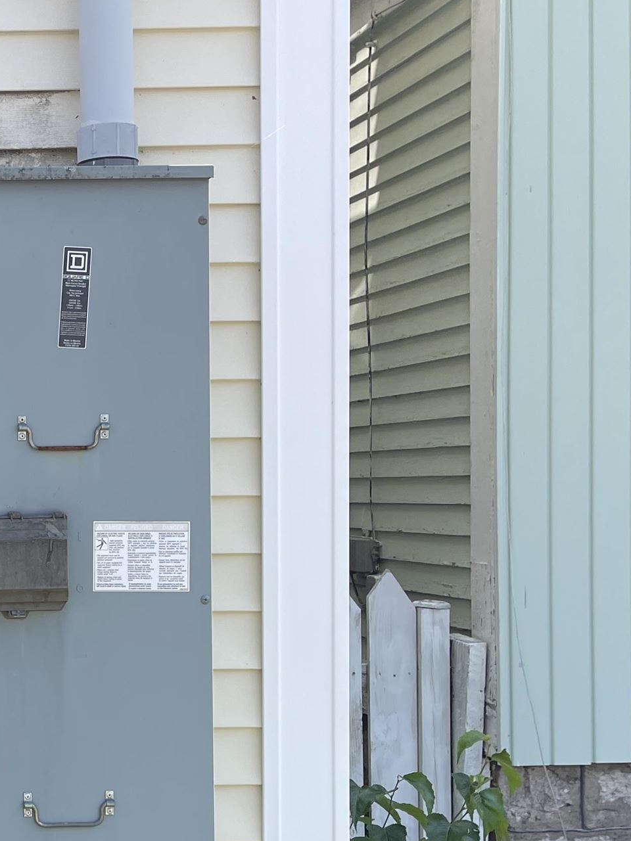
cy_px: 520
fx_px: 1458
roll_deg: +2.4
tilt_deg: -3.2
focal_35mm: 60
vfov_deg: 32.1
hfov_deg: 21.8
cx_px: -207
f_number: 1.6
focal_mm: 5.1
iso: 32
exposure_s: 1/1212
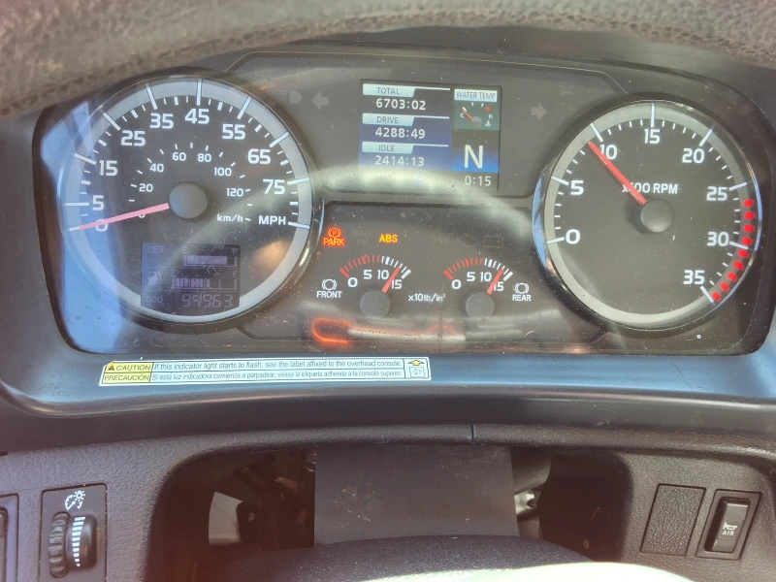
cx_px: 388
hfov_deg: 63.4
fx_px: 628
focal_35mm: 28
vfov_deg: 49.7
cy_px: 291
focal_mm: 2.91
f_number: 1.9
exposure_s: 1/60
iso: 32
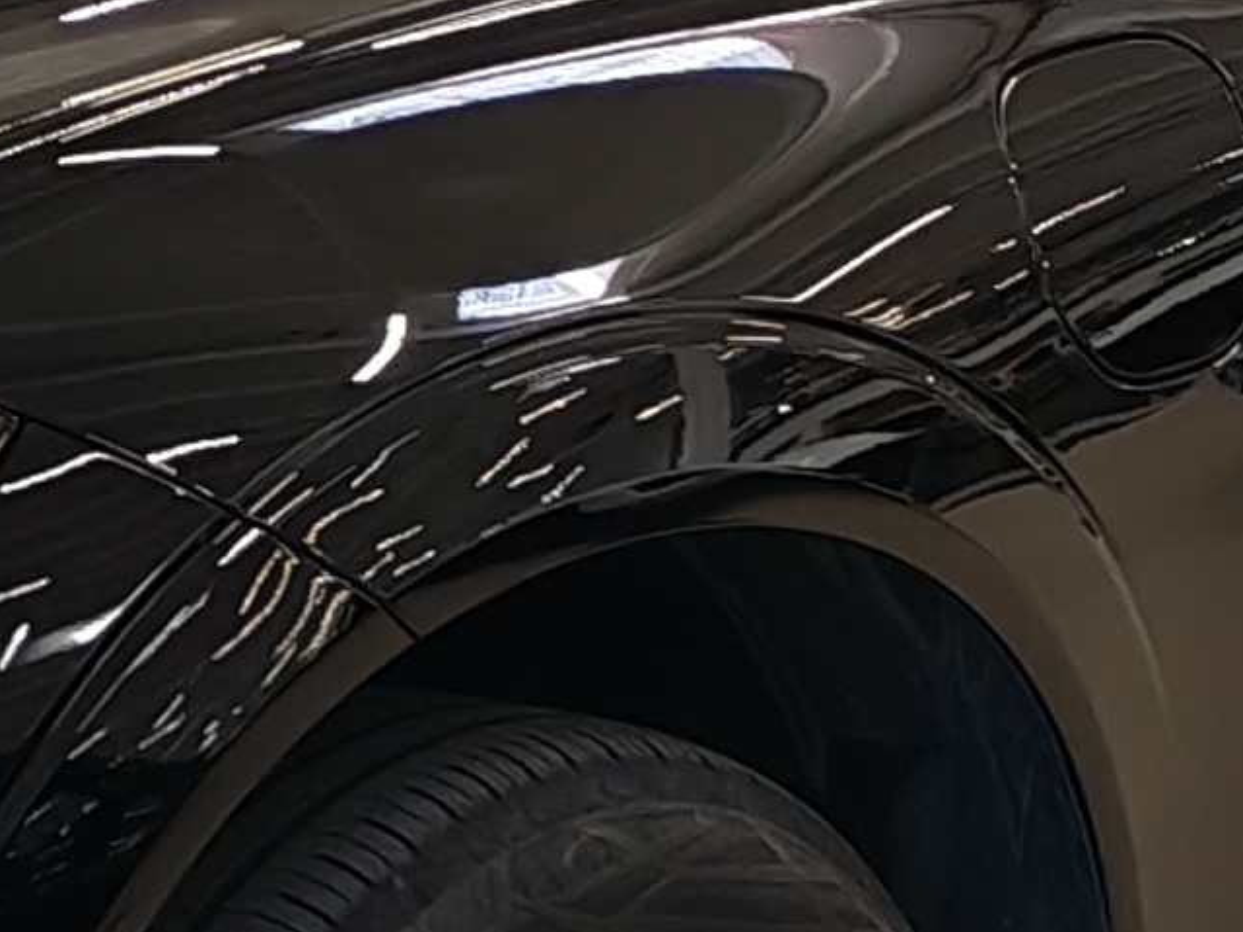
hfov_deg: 9.0
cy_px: 697
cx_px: -19
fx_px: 7827
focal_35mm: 218
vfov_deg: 6.8
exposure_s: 1/100
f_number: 1.9
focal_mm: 6.12
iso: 125
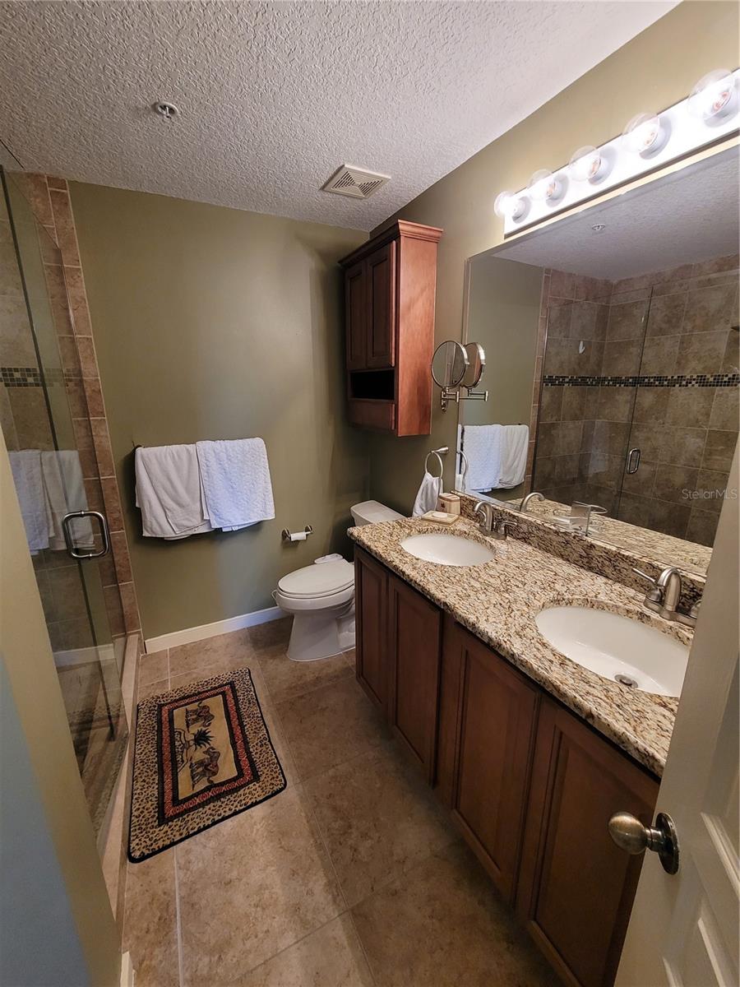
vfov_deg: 106.2
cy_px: 494
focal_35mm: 13
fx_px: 371
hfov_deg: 89.9
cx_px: 370
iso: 250
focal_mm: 2.2
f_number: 2.2
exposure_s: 1/60
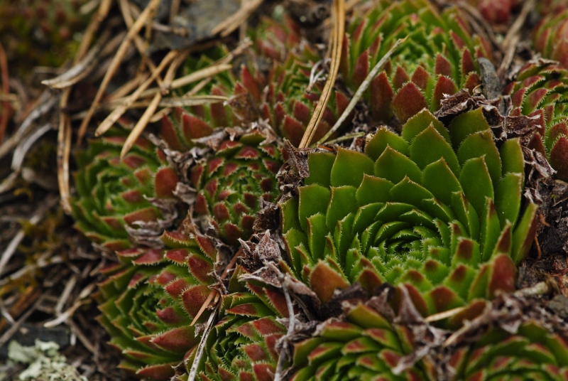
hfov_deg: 16.0
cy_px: 190
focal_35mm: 128
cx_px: 284
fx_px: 2015
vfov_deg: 10.8
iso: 400
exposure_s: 1/80
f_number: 5.6
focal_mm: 85
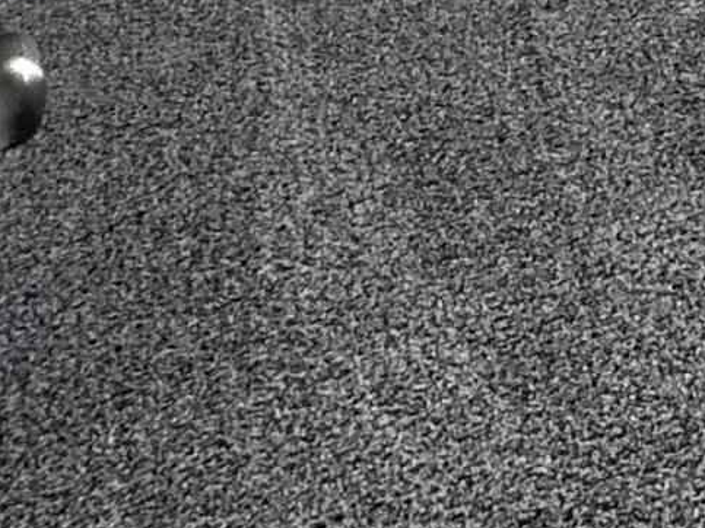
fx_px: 1771
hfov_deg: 13.6
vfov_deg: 12.2
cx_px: 1814
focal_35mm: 87
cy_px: -856
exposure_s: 1/99
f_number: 2.2
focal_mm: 2.22
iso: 40
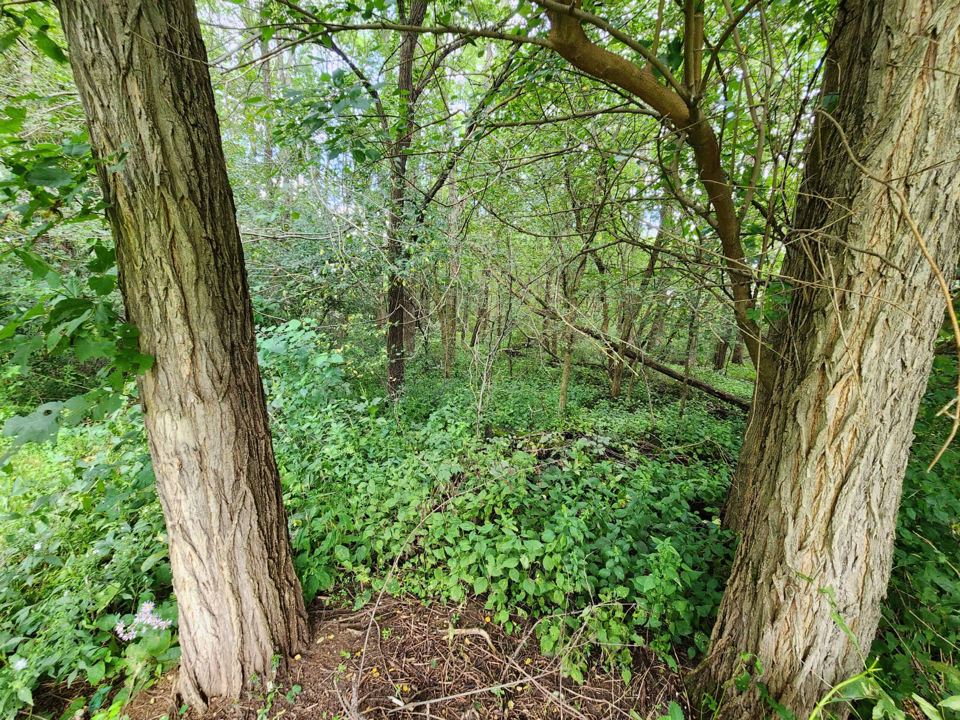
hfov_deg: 106.2
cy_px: 360
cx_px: 480
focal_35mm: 13
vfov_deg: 89.9
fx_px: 361
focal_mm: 2.2
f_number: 2.2
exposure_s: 1/60
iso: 160
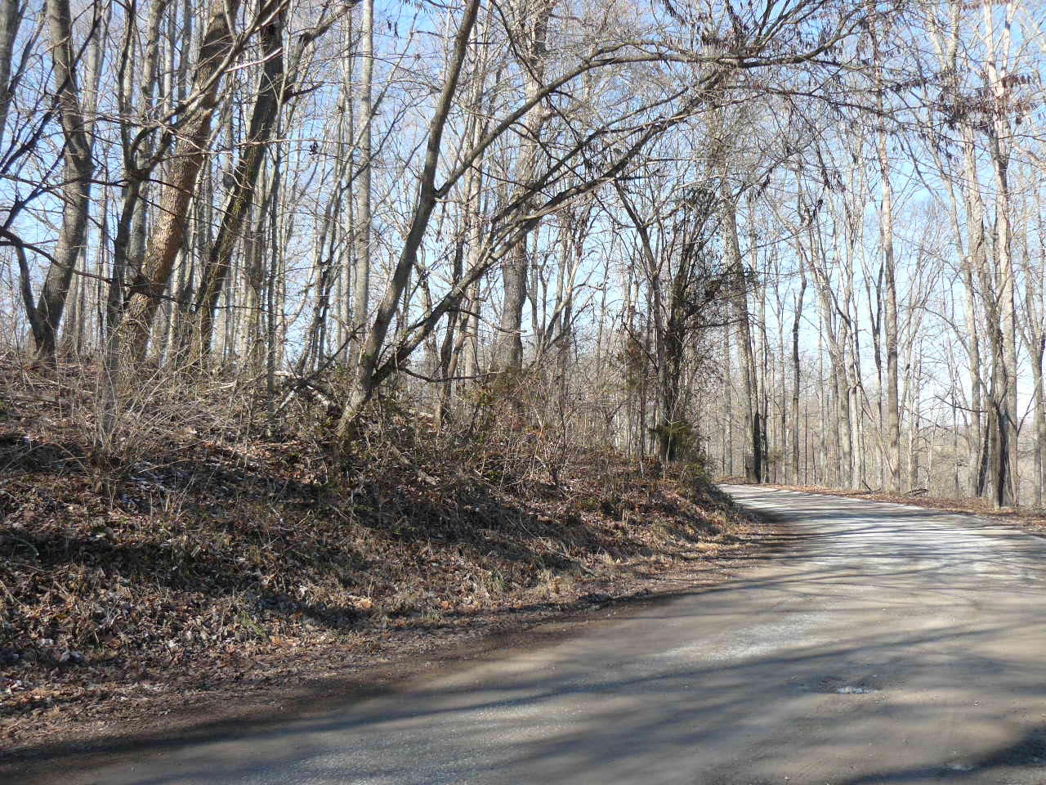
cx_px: 523
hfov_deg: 51.4
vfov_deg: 39.7
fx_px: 1088
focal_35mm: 36
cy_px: 392
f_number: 2.8
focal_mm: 6
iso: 100
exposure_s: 1/500
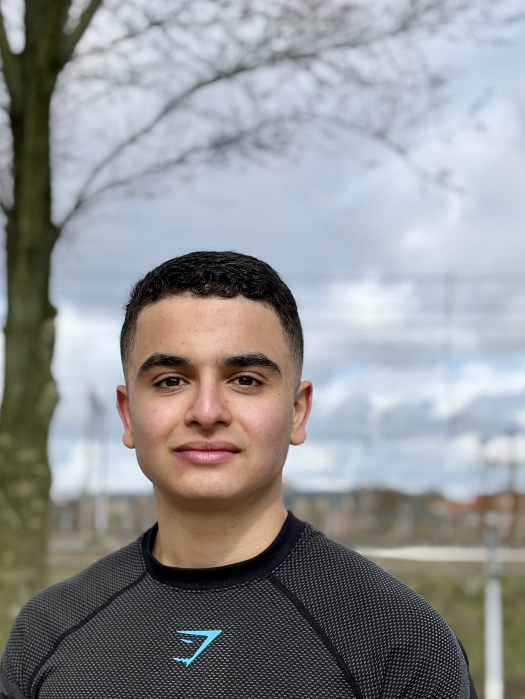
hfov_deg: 22.6
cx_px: 238
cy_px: 444
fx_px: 1314
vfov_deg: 29.7
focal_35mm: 65
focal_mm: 6.76
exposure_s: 1/4098
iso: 64
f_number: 1.78
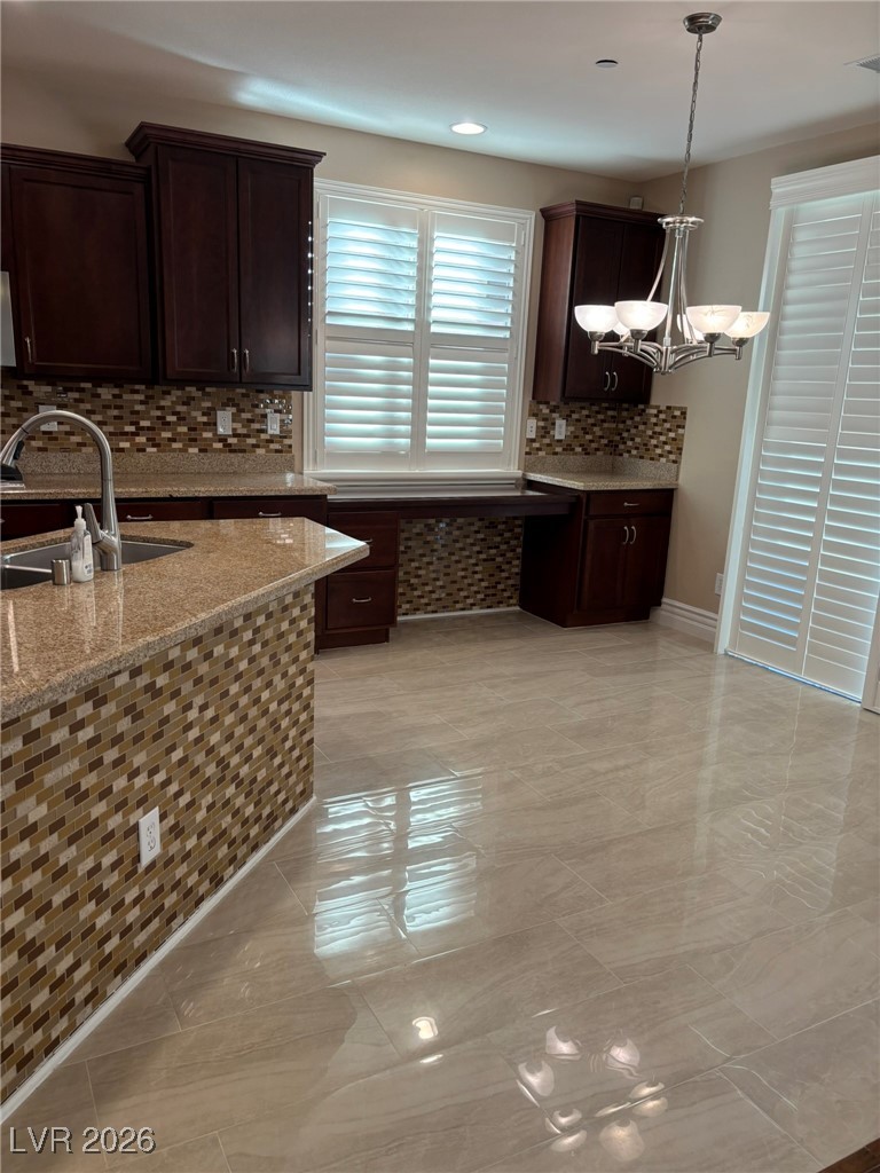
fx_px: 881
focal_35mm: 26
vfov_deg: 67.3
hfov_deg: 53.1
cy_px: 586
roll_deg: -3.4
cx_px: 440
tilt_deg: -14.0
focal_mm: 5.96
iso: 125
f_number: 1.6
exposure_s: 1/120
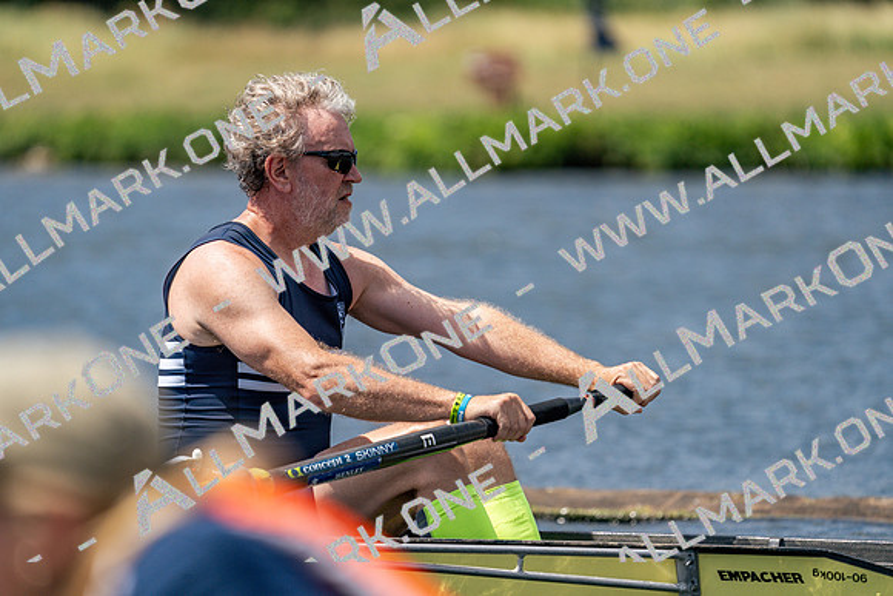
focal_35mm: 448
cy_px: 298
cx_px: 446
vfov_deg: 3.1
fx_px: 11115
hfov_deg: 4.6
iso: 250
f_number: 6.3
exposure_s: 1/2000
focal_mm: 448
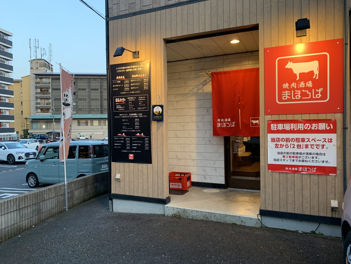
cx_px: 176
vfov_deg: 53.1
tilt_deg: -0.5
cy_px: 132
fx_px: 264
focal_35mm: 26
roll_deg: +0.6
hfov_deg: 67.3
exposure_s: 1/60
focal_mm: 4.25
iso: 125
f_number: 1.8
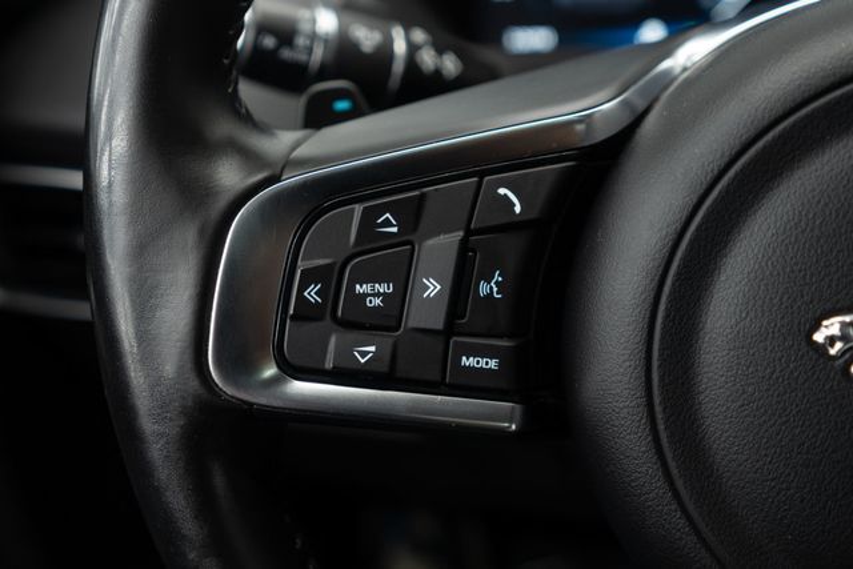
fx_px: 995
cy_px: 284
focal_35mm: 42
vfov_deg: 31.9
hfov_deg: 46.4
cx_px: 426
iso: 640
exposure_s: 1/40
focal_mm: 28
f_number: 3.2
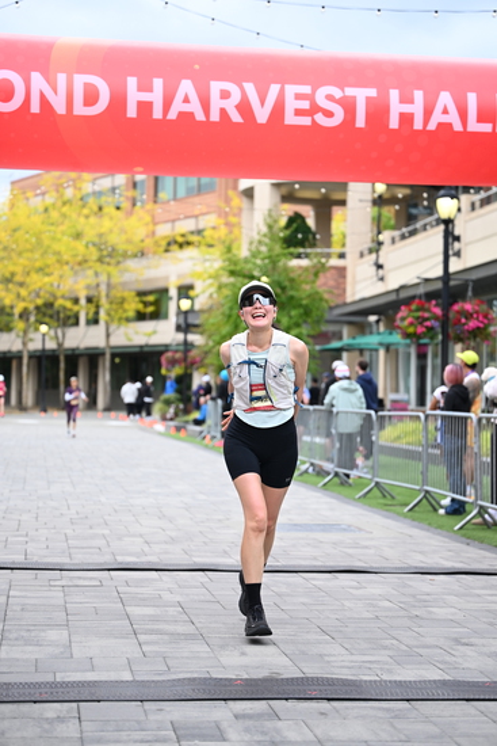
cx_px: 248
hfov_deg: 19.5
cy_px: 373
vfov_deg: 28.8
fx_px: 1449
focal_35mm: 70
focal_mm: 70
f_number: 2.8
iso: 640
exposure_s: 1/2000
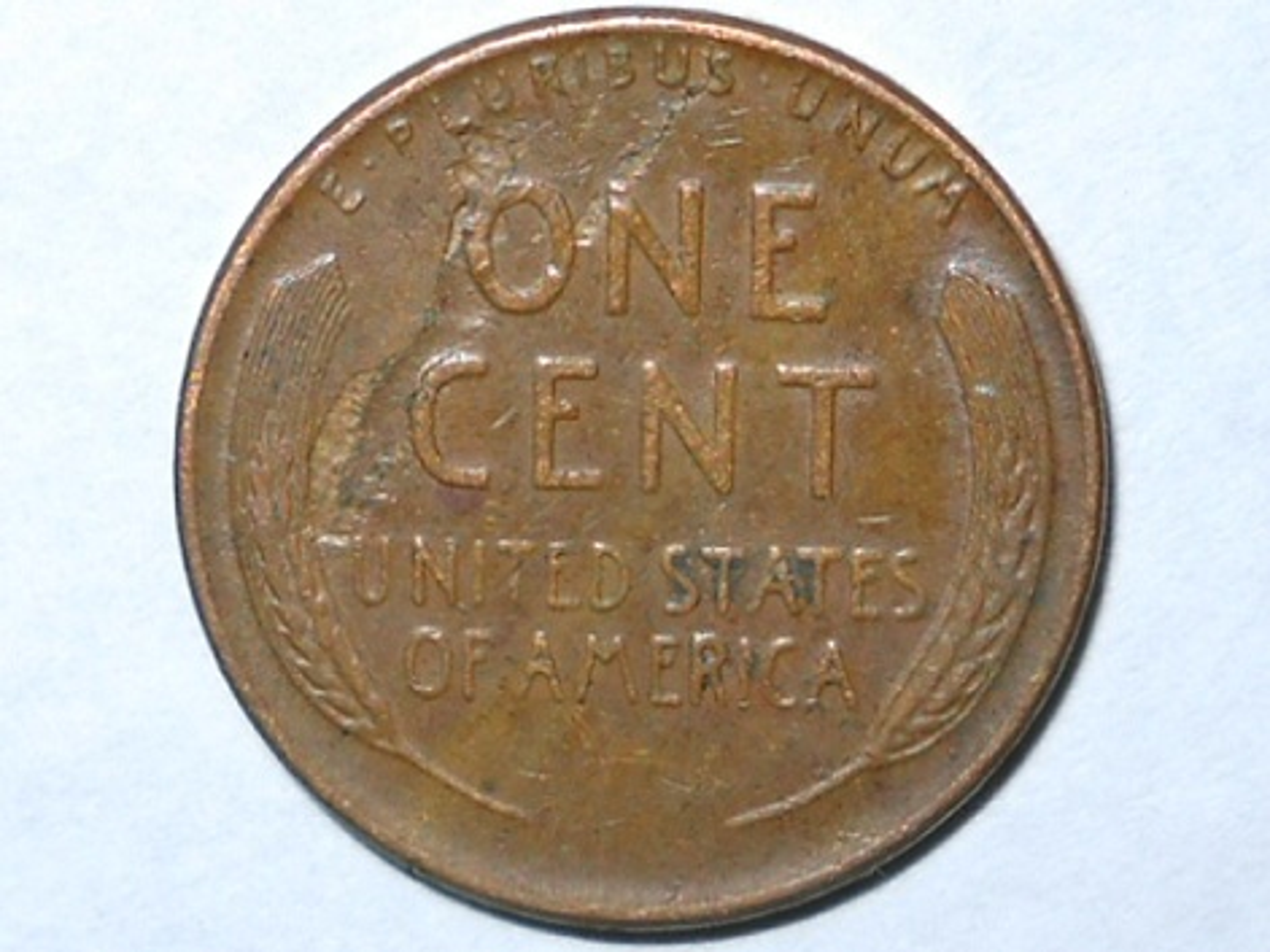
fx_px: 1504
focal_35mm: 41
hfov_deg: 45.8
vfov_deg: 35.1
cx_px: 635
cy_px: 476
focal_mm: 6.72
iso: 64
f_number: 5.5
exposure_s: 1/30
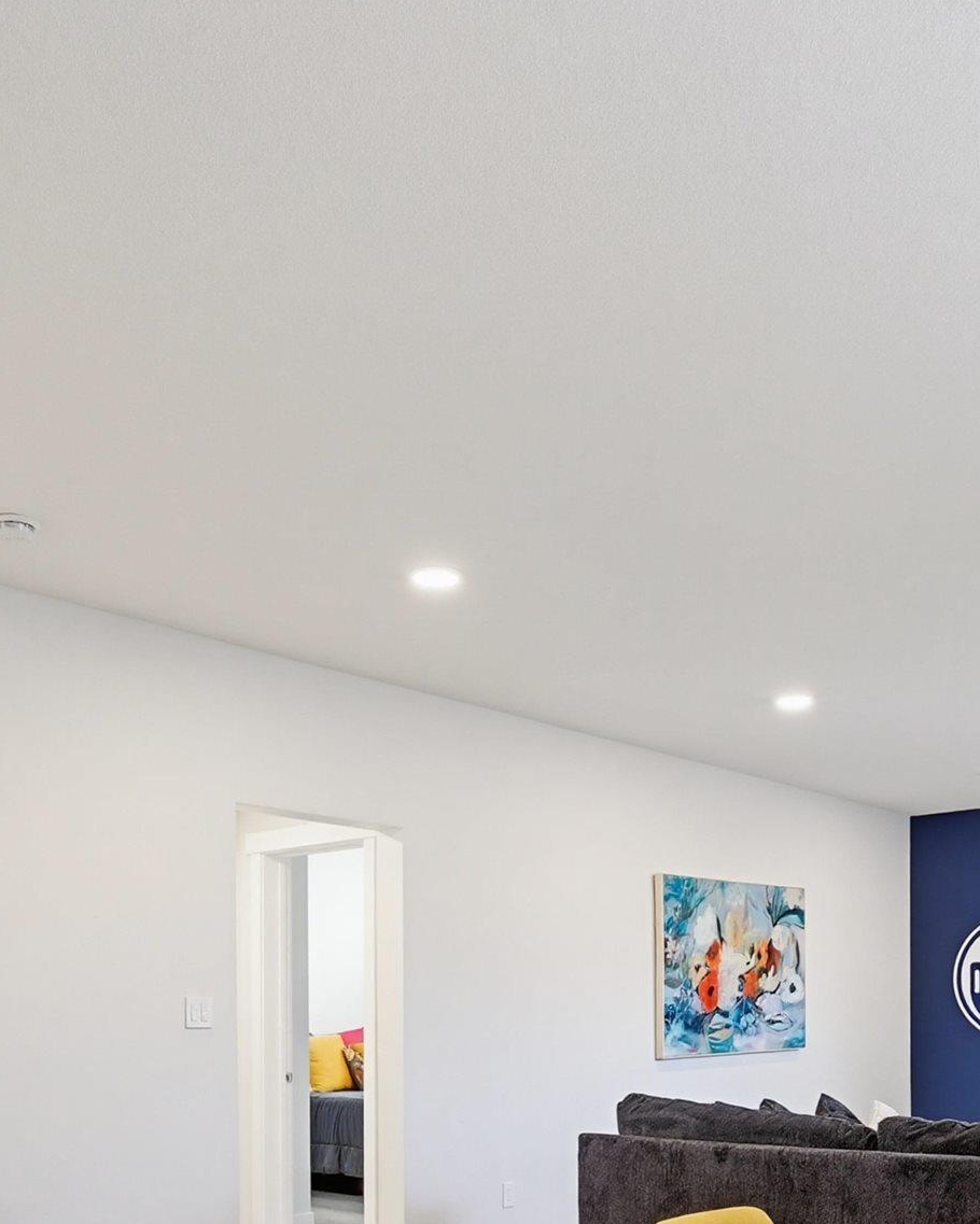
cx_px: 593
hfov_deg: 39.0
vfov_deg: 44.7
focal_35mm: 38
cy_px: 1036
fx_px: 1377
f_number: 8
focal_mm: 15
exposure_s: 1/5
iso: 400
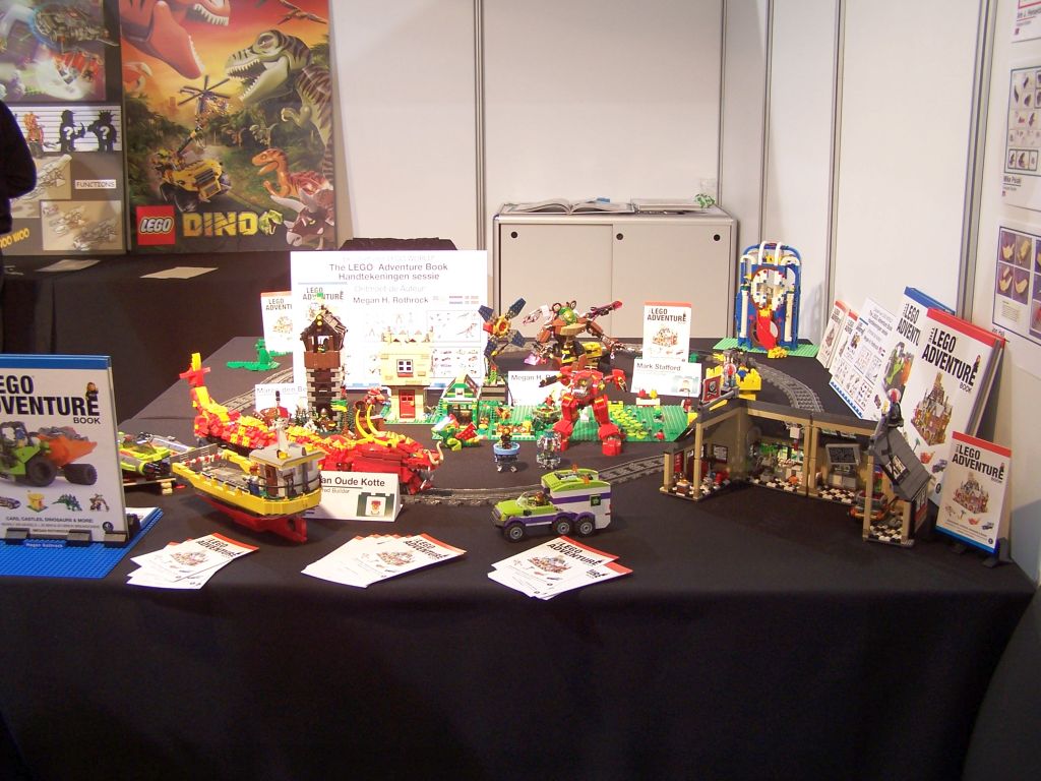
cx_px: 520
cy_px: 390
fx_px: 1143
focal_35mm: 38
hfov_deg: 49.0
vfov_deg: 37.7
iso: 80
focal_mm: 6.3
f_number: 2.8
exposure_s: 1/4
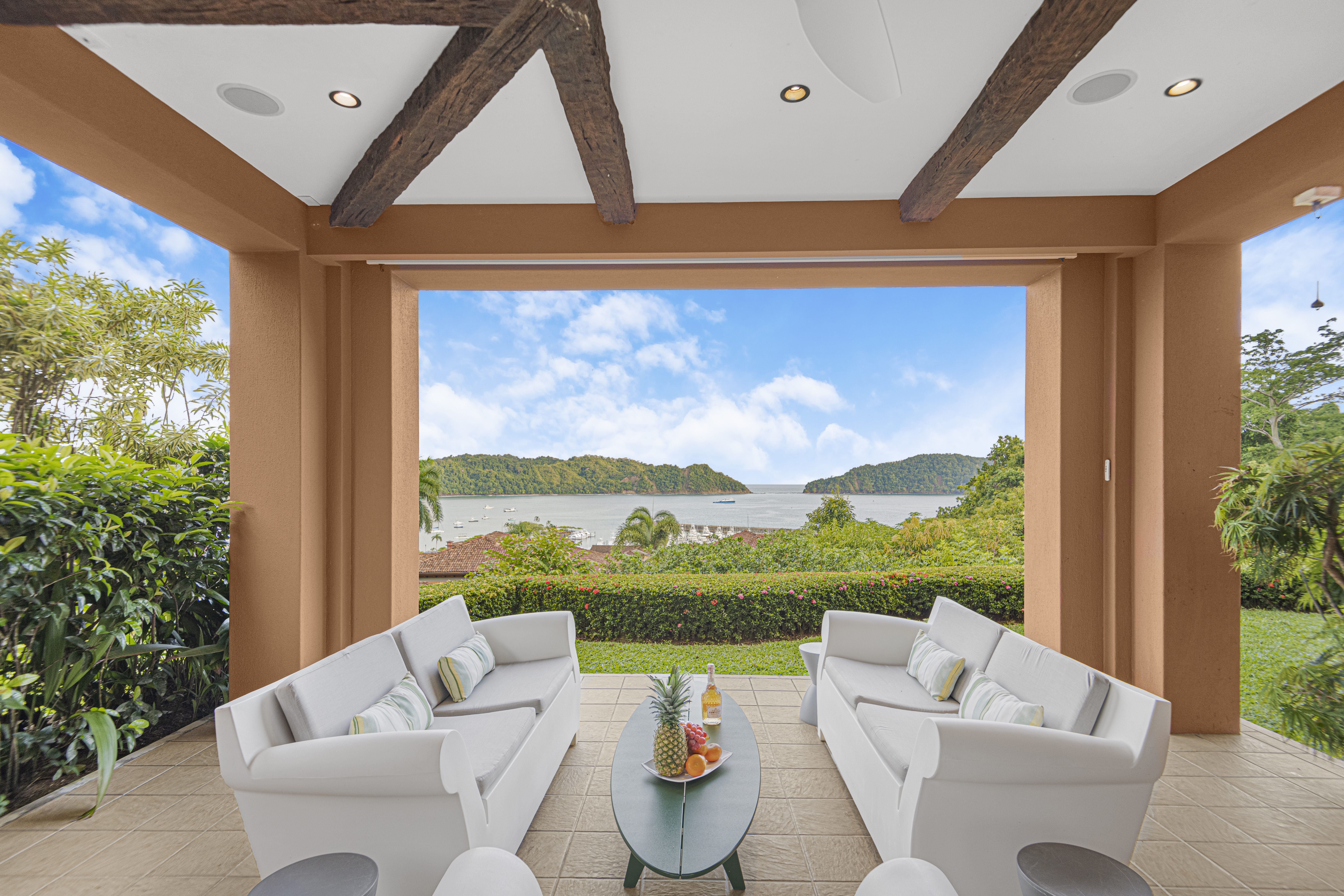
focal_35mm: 16
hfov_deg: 96.7
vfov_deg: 73.8
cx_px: 672
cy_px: 448
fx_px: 597
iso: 250
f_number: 5.6
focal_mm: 16
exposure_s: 1/40
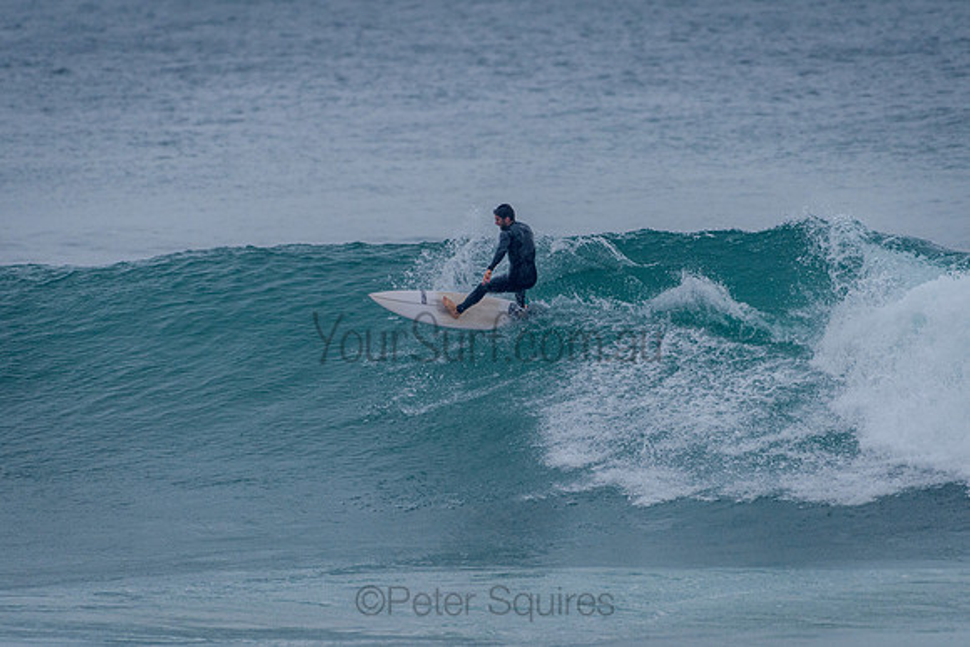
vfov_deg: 2.2
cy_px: 324
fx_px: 16507
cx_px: 485
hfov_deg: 3.4
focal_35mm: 613
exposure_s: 1/2000
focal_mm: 500
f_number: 5.6
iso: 720
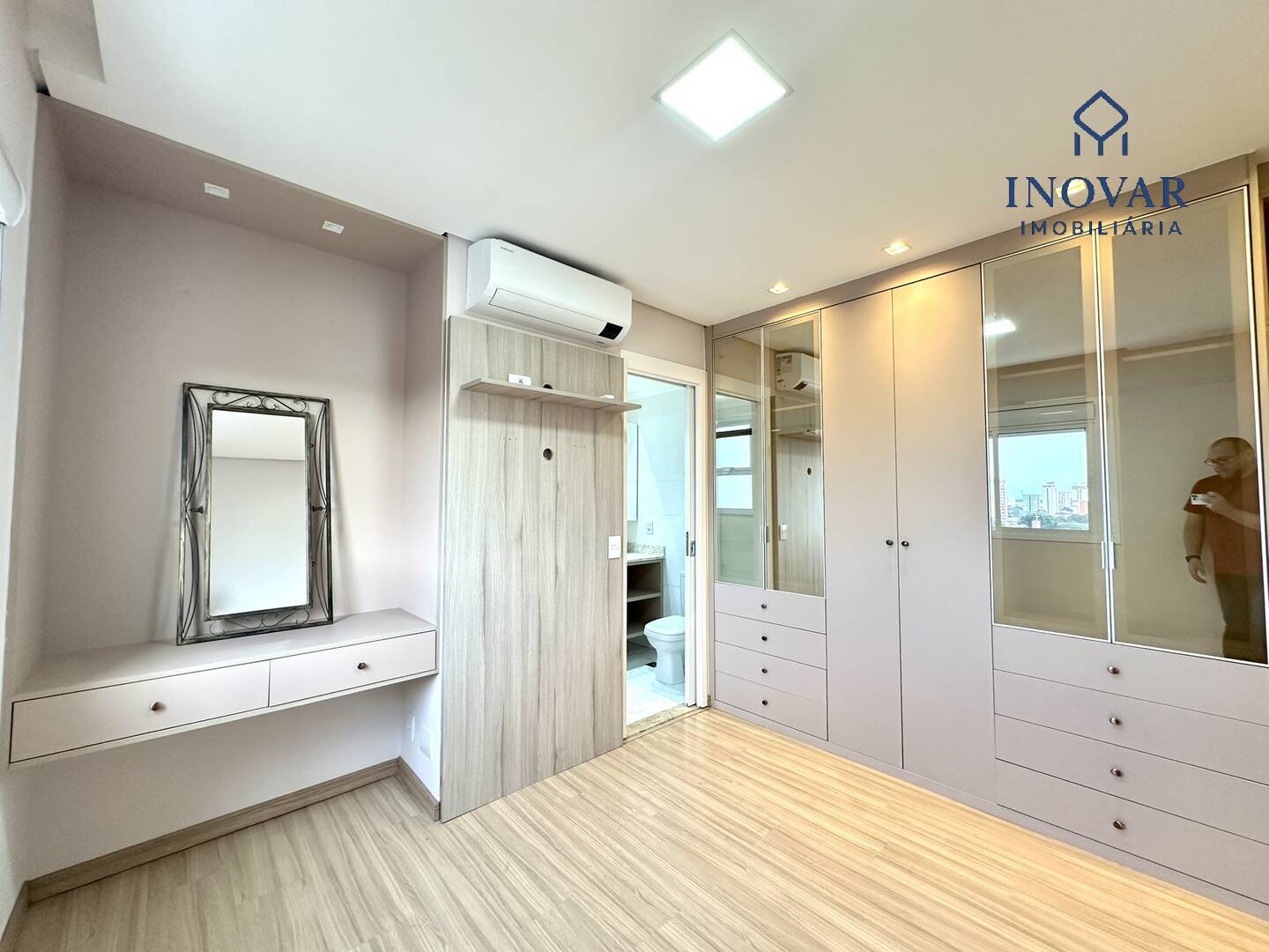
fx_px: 513
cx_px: 634
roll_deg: -0.5
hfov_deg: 102.1
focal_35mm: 14
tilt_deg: +3.0
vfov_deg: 85.7
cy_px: 476
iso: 250
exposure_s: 1/120
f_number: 2.2
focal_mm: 2.22
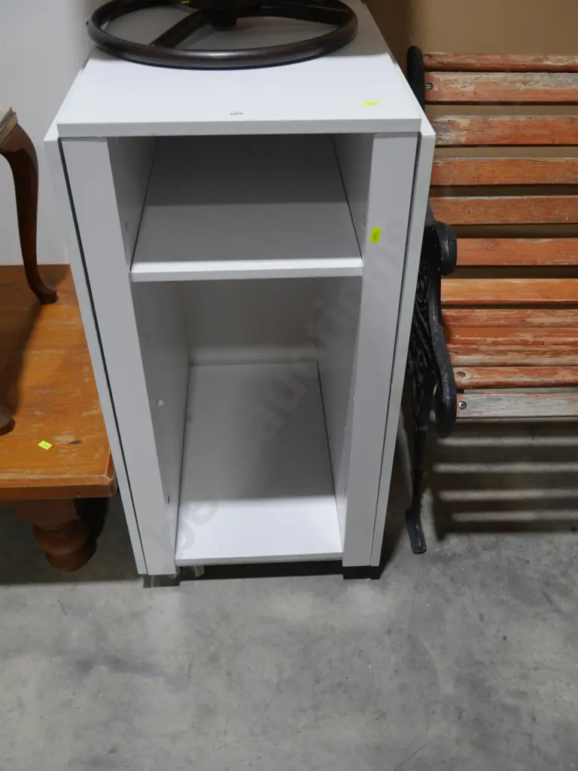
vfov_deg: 54.0
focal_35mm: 34
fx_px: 757
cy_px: 386
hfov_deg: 41.8
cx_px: 289
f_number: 4
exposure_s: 1/60
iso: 250
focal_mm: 17
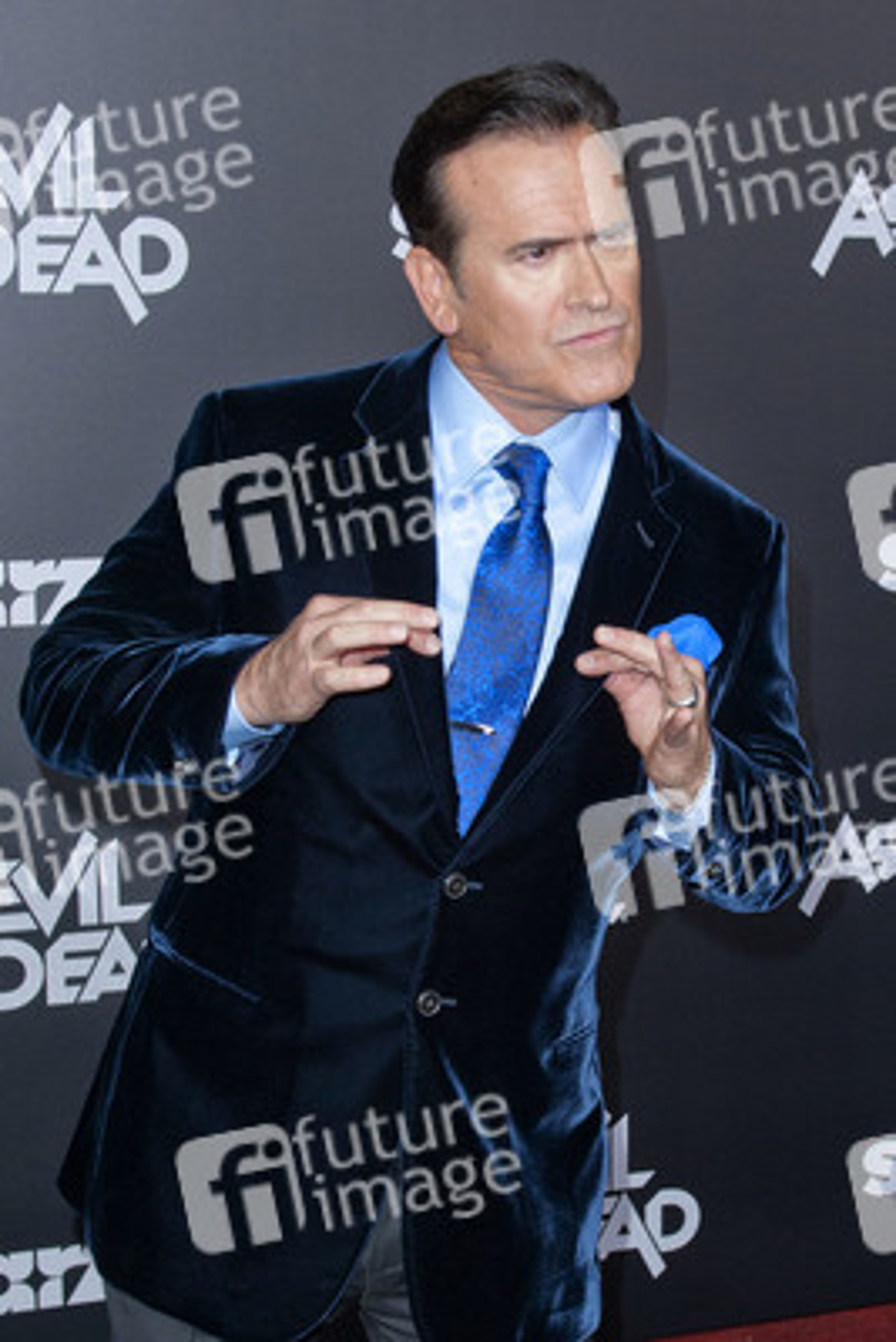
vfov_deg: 58.7
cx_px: 448
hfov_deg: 41.1
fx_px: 1194
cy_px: 671
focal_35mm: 32
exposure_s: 1/320
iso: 500
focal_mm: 32
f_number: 5.6
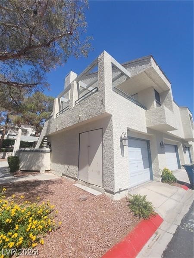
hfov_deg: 89.9
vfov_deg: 106.2
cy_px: 129
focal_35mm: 13
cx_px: 97
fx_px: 97
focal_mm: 2.2
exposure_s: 1/2140
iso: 64
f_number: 2.2
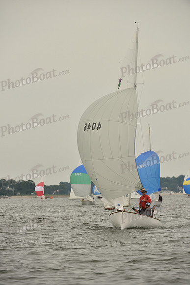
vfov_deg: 7.4
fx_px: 2215
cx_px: 95
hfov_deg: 4.9
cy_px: 142
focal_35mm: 280
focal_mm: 280
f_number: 6.3
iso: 320
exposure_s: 1/1600
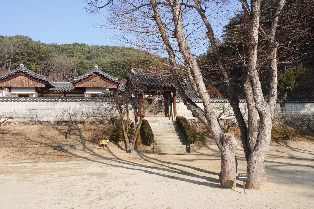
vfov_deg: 46.4
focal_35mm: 28
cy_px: 104
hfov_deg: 65.5
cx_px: 157
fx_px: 244
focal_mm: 28
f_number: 14
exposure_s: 1/100
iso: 160
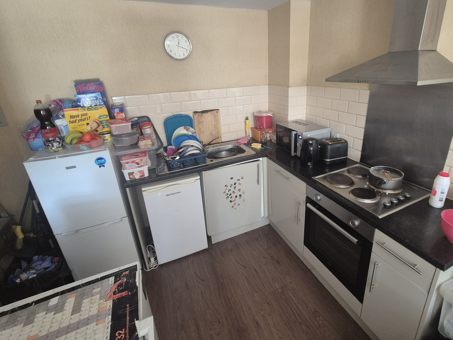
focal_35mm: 16
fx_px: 209
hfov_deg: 94.2
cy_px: 149
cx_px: 249
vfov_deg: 77.8
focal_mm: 2.2
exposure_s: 1/50
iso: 640
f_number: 2.2
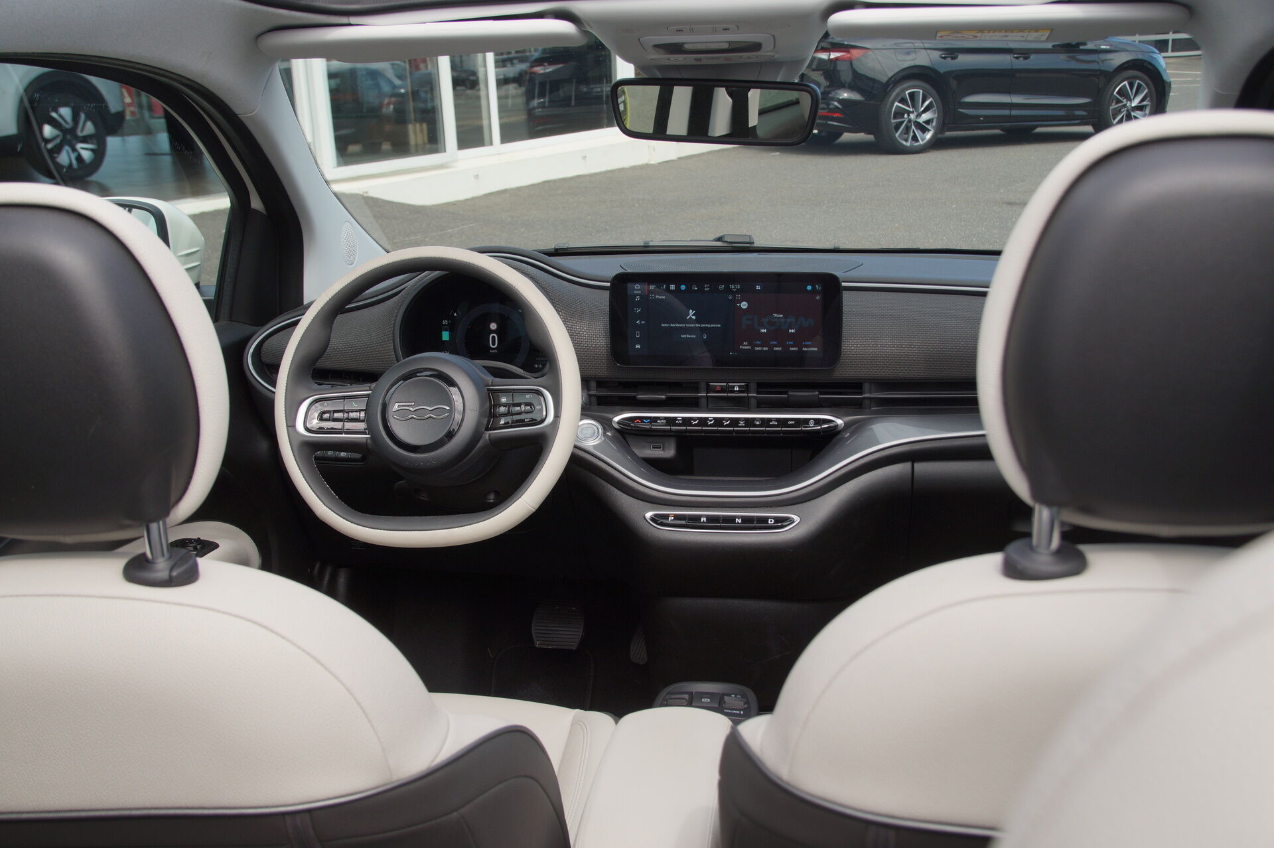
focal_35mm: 42
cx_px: 637
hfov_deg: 46.4
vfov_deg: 31.9
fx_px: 1486
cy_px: 424
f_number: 7.1
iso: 100
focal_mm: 28
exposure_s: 1/200
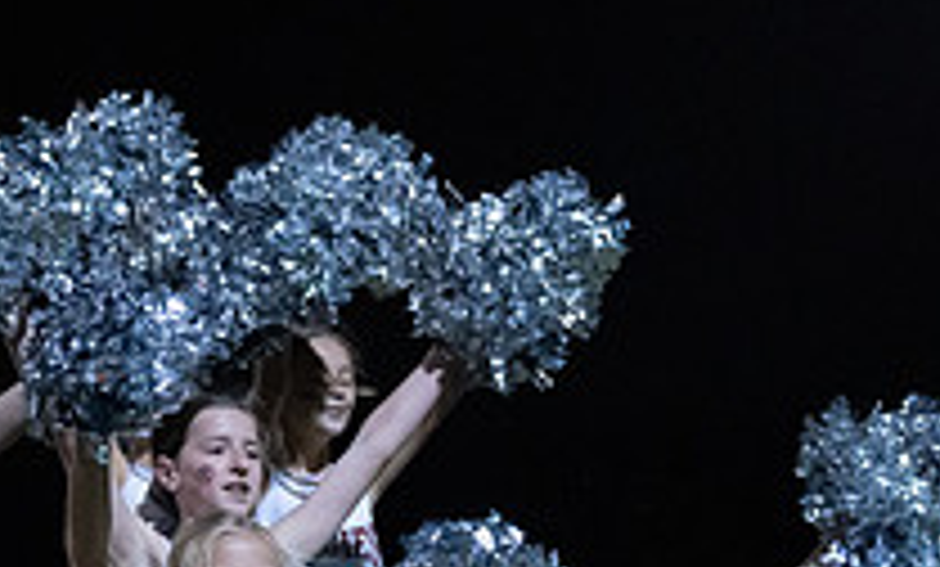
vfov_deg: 5.3
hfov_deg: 8.8
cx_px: 130
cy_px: 653
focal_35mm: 240
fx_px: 6088
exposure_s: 1/800
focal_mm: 70
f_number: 2.8
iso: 8000
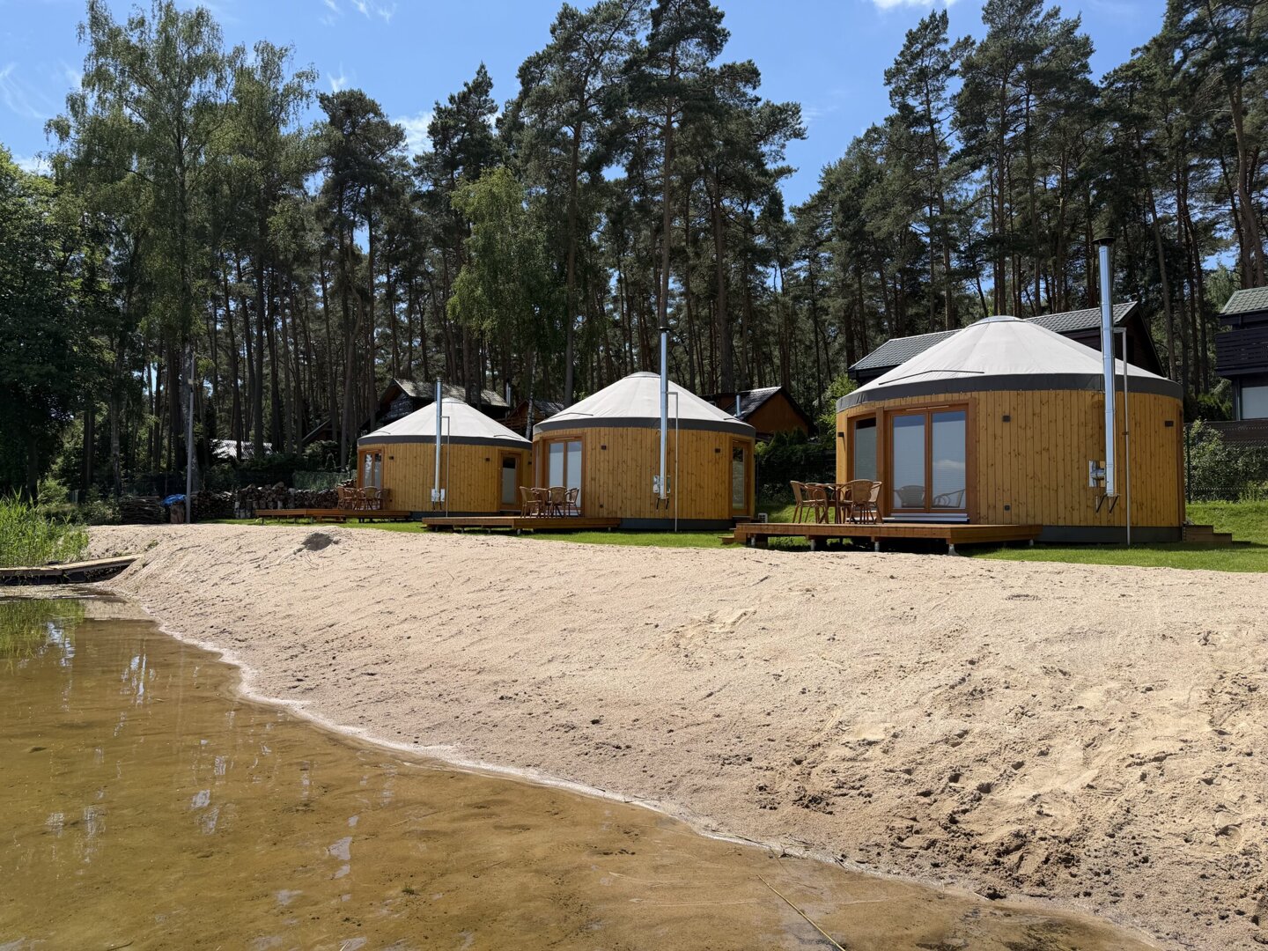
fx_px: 879
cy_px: 476
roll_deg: -0.6
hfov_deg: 71.6
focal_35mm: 24
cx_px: 634
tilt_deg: +2.9
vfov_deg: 56.8
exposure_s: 1/4405
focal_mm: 6.76
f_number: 1.78
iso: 80
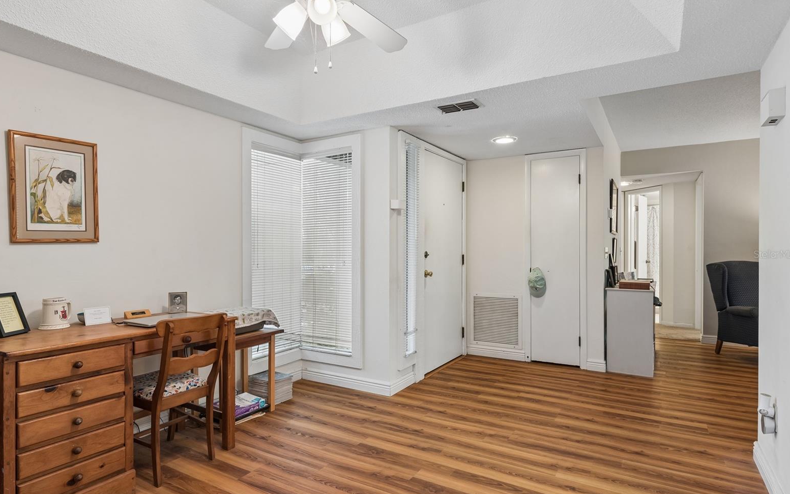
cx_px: 392
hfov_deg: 82.3
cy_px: 254
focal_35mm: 21
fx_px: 452
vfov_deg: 57.3
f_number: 10
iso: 320
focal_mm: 20
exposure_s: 1/6
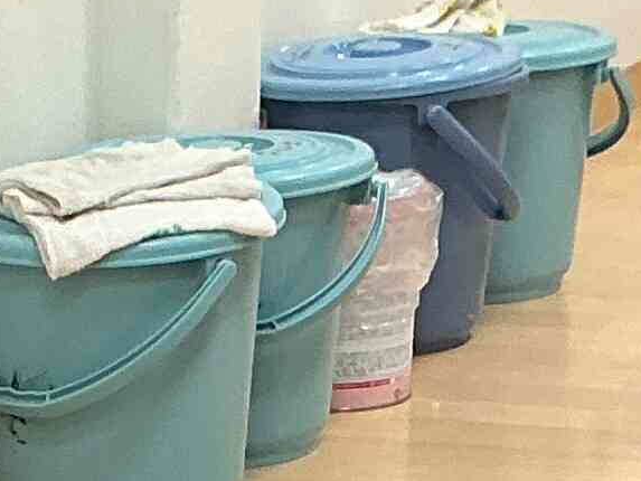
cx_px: -312
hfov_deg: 9.4
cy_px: 1199
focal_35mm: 204
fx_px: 3778
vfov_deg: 6.8
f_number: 1.8
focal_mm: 3
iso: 50
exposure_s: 1/120
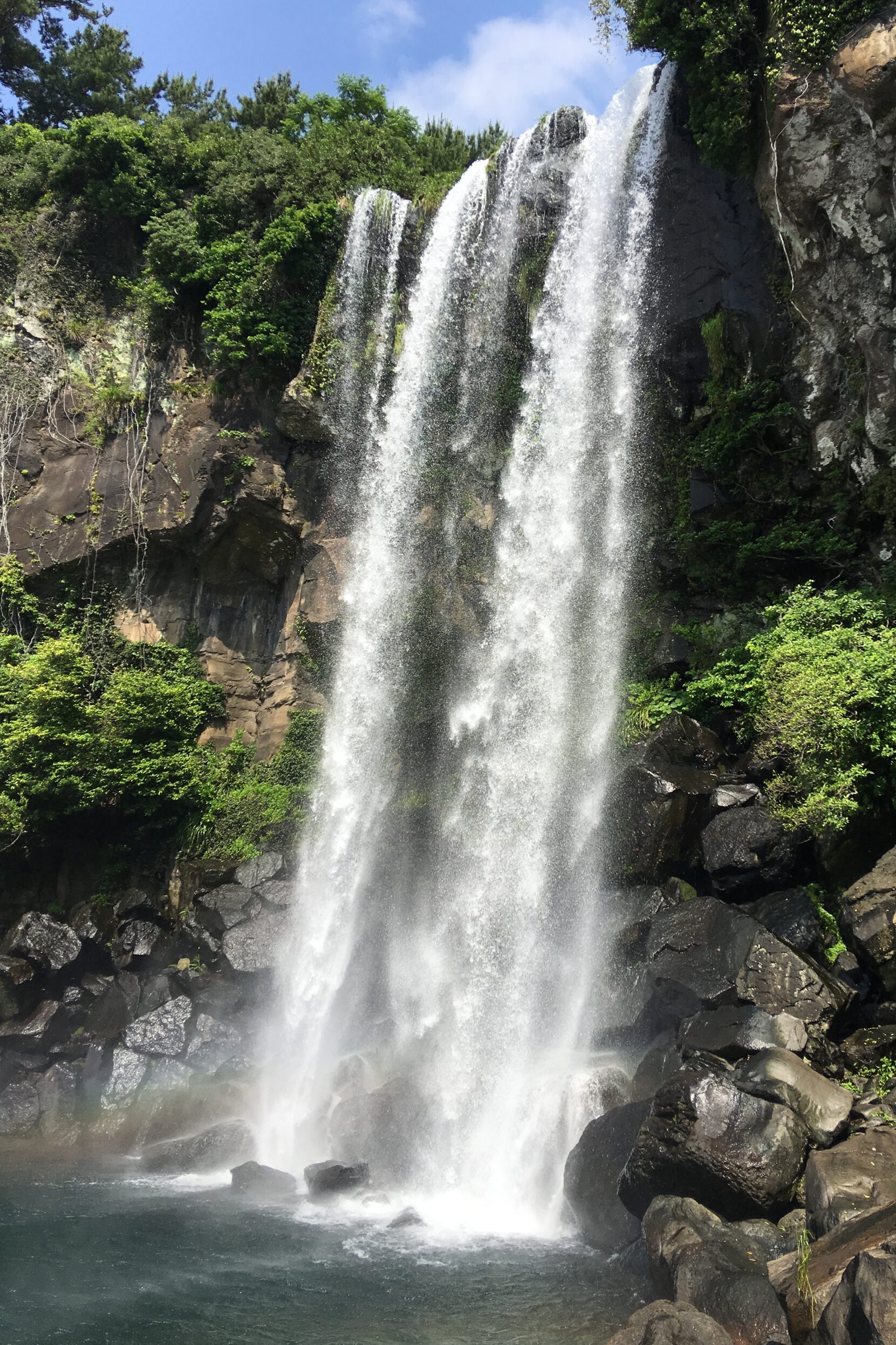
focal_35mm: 31
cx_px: 514
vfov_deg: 60.3
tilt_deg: +16.1
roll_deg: -1.3
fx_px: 1157
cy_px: 673
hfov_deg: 42.2
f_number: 2.2
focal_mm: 4.15
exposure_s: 1/1304
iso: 25
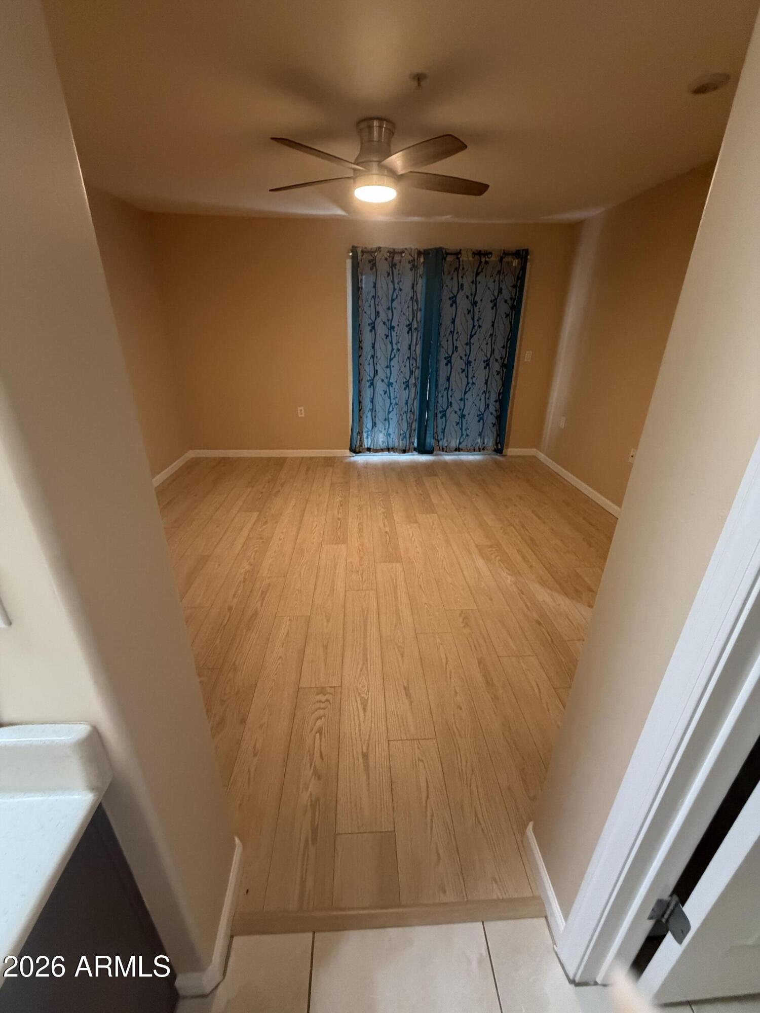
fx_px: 410
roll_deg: -0.2
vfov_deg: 102.1
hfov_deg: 85.7
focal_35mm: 14
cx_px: 380
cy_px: 506
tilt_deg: -23.4
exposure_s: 1/60
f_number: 2.2
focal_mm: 2.22
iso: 640
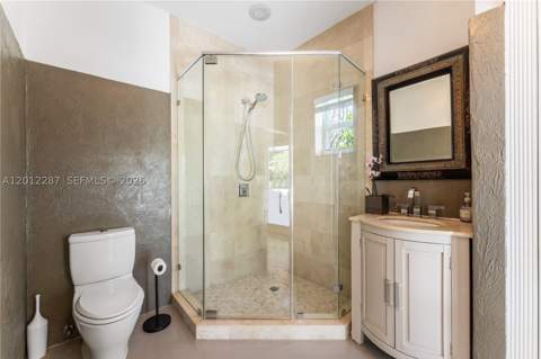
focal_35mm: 14
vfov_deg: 81.1
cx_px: 270
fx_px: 210
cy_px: 180
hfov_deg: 104.3
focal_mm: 14
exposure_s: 1/8
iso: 200
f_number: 8
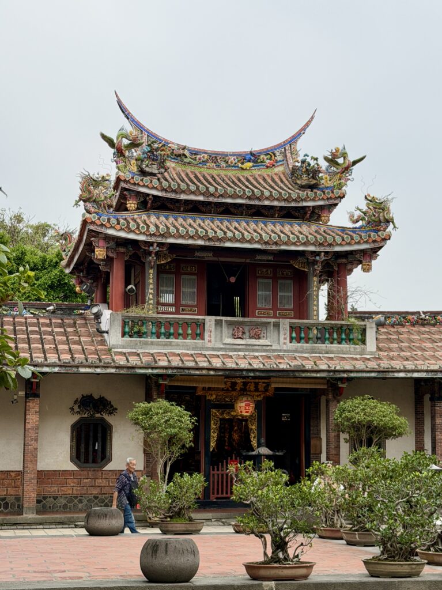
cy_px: 295
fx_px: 818
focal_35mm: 48
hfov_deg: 30.2
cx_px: 221
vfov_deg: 39.7
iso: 64
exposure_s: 1/3704
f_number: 1.78
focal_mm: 6.76
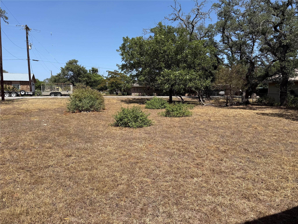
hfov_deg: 71.6
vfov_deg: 56.8
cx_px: 149
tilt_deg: -4.8
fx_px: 207
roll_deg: -0.2
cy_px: 112
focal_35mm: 24
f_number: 1.78
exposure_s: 1/4167
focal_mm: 6.76
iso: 80
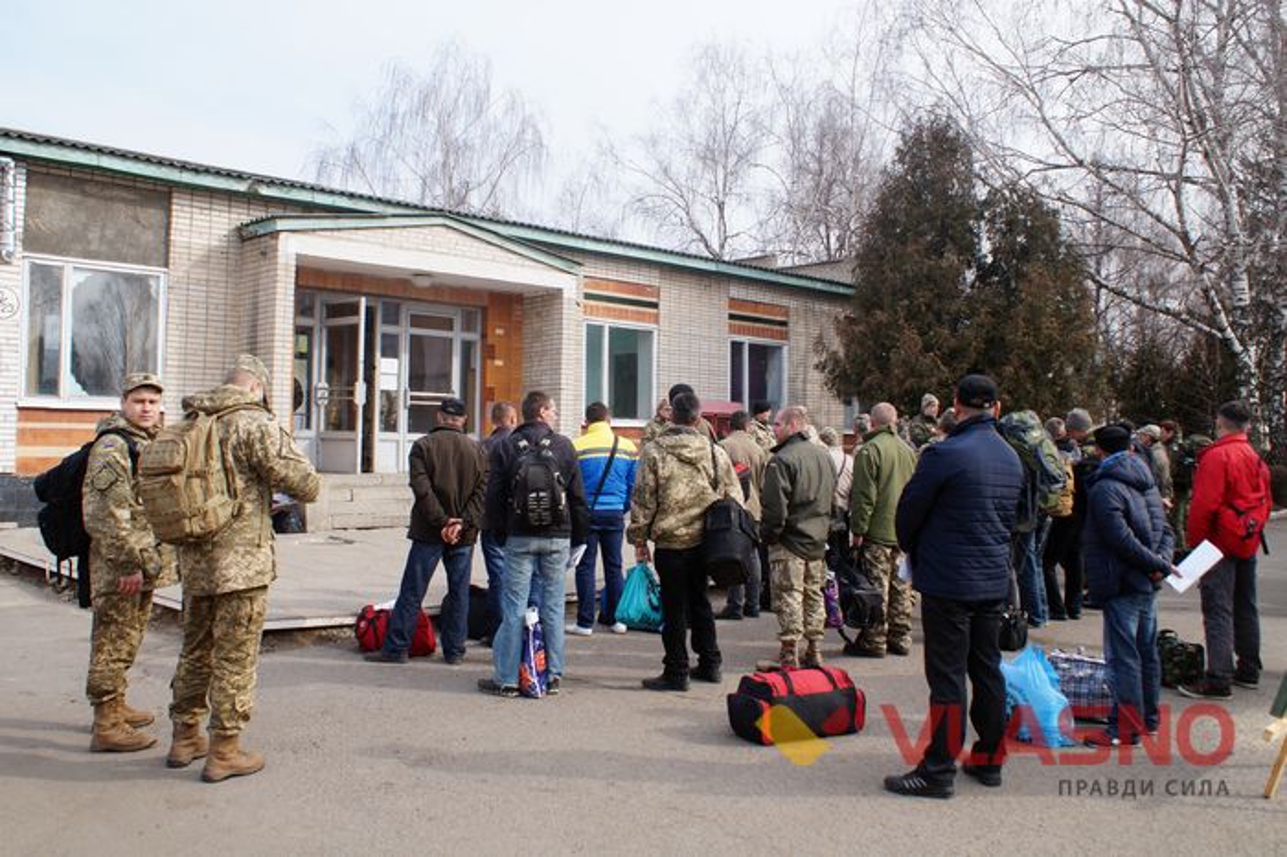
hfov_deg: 57.2
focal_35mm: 33
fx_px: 1179
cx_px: 644
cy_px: 428
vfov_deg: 39.9
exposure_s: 1/100
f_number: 7.1
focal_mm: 22
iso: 100
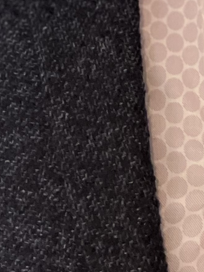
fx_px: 935
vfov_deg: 13.7
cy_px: -298
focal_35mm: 119
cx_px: 210
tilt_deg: -9.3
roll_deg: +0.4
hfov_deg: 12.3
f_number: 1.6
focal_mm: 5.1
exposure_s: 1/25
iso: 500
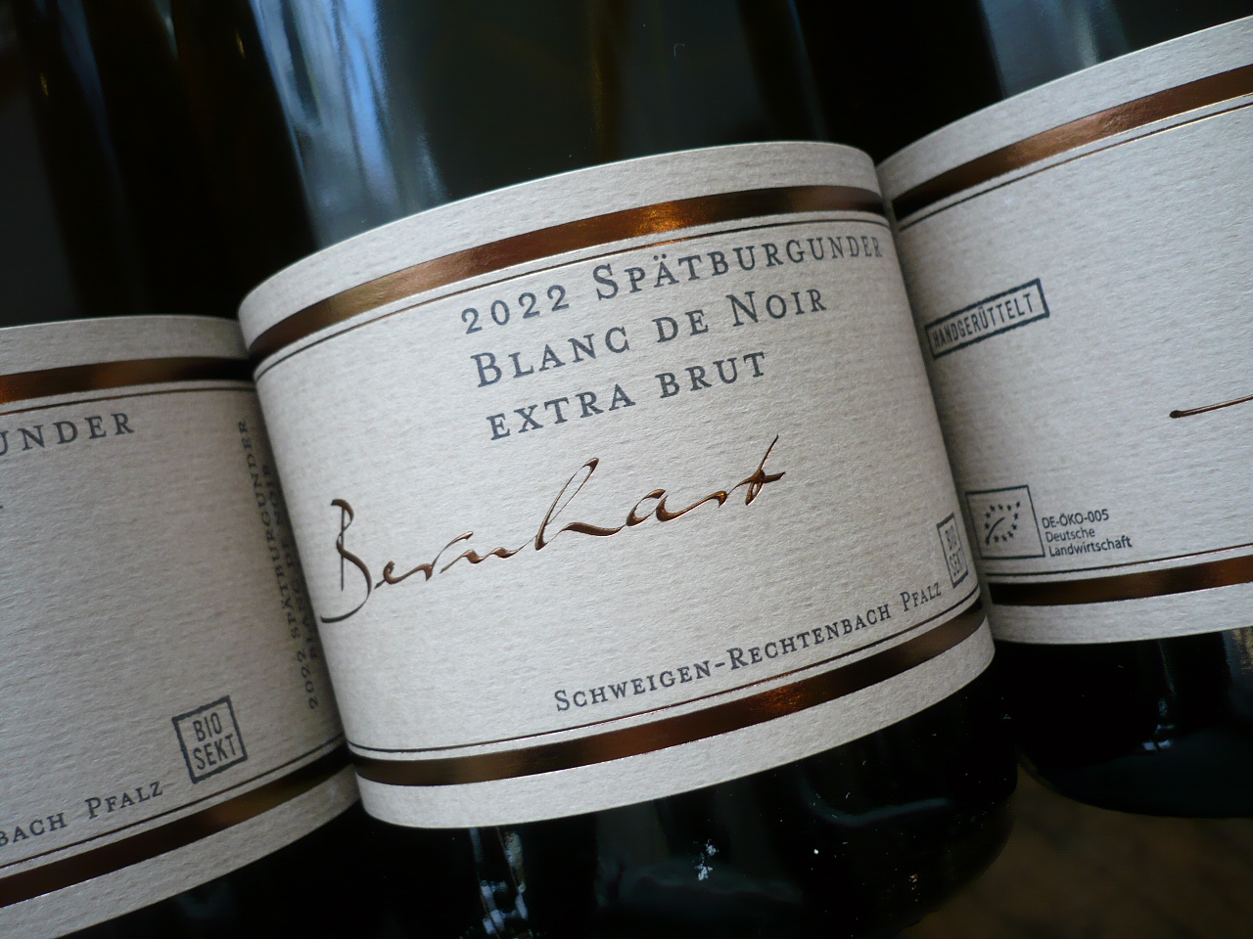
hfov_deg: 52.6
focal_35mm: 35
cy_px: 470
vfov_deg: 40.7
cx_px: 626
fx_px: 1267
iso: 100
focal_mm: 5.8
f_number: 2.8
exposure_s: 1/30
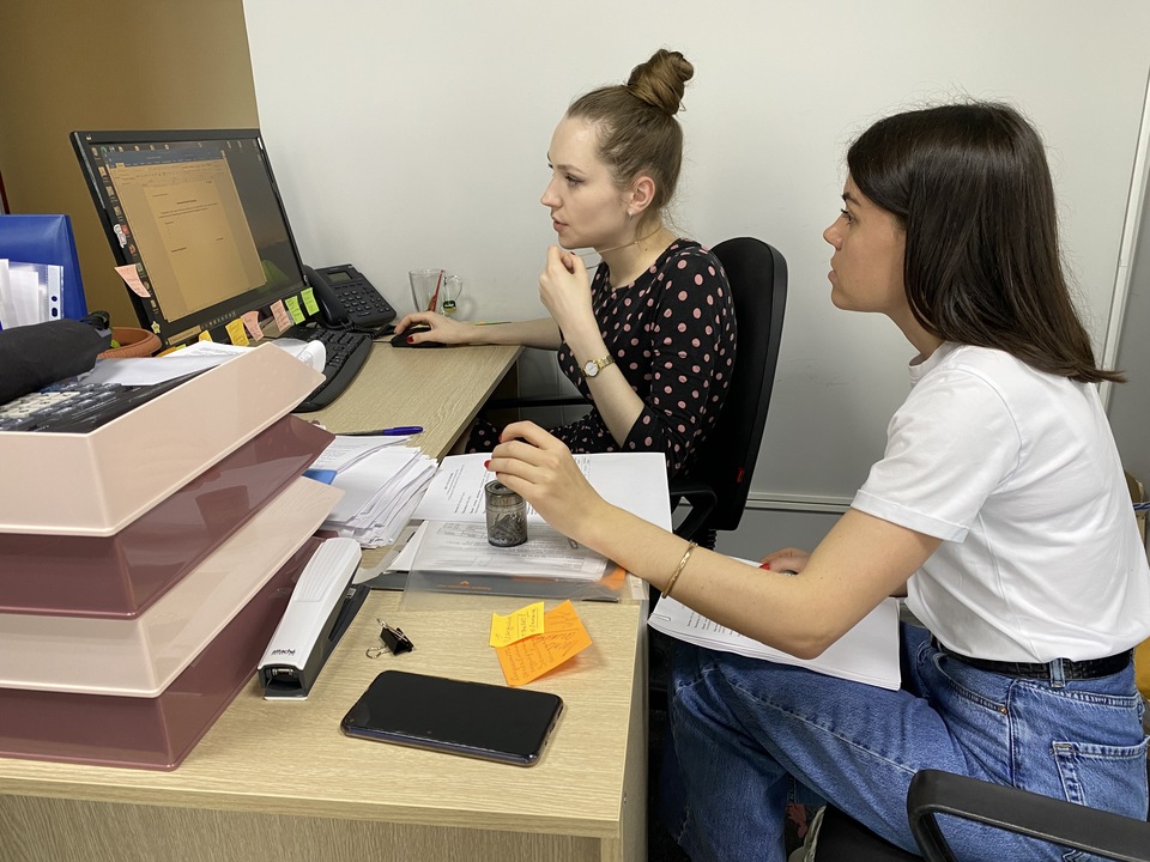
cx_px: 575
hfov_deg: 67.3
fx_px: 864
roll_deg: +2.1
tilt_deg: -19.3
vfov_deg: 53.1
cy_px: 431
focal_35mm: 26
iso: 125
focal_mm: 4.25
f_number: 1.8
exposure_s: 1/50
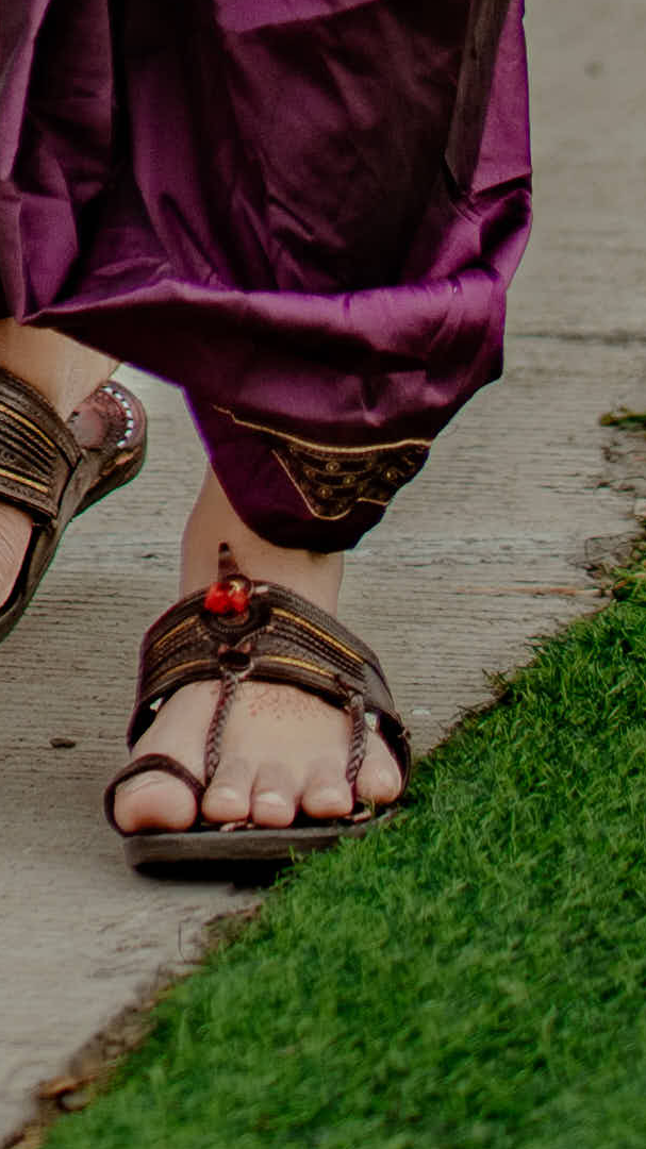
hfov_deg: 2.1
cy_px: -1971
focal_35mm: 578
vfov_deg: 3.7
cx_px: -769
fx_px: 17612
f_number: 1.8
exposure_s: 1/2000
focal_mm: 85
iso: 200
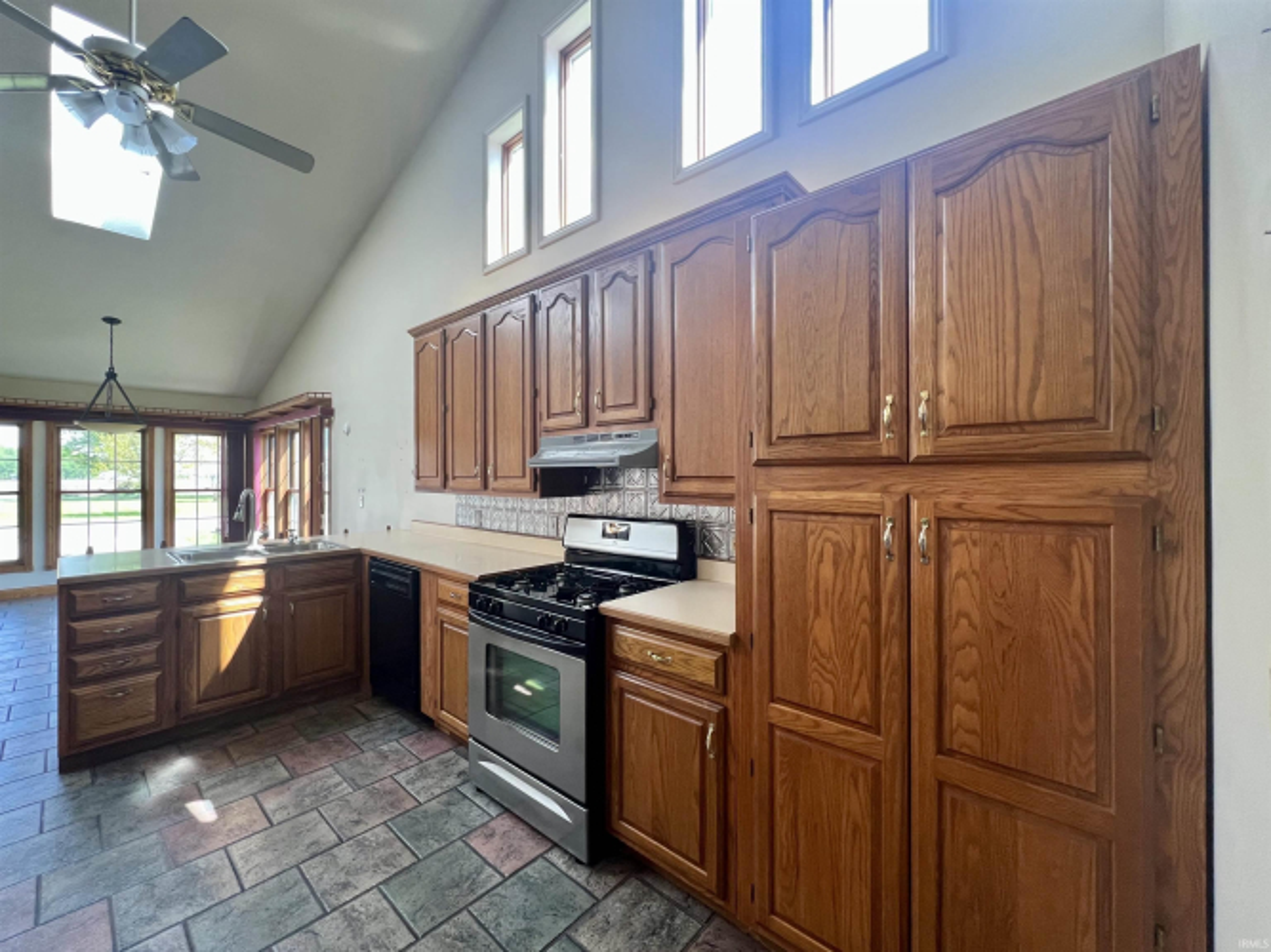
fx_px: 477
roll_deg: +1.1
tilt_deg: -0.5
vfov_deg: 89.9
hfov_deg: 106.2
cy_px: 476
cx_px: 636
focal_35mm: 13
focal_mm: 1.57
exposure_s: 1/120
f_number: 1.8
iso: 160
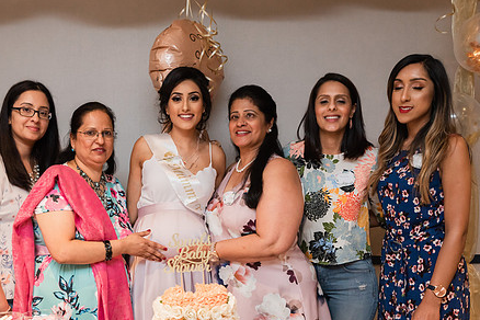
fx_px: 600
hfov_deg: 43.2
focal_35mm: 45
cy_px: 210
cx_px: 175
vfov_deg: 29.7
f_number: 4
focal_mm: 34
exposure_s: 1/160
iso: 2500
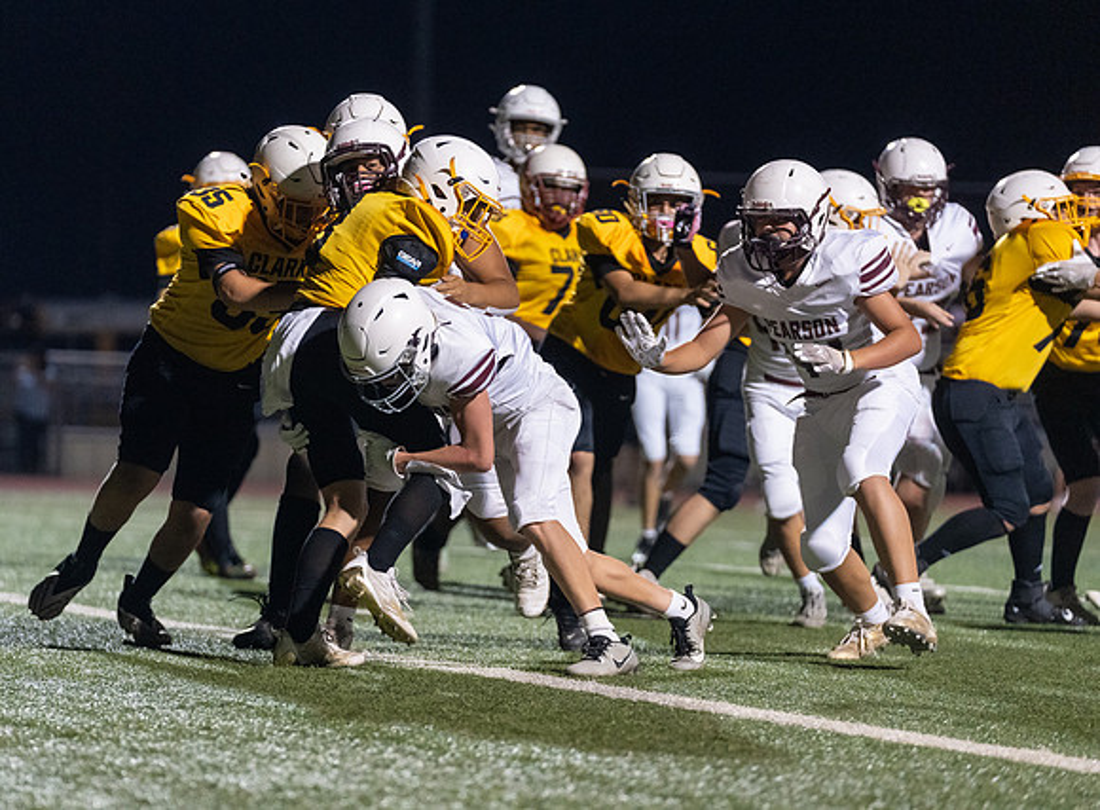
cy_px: 388
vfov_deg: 8.0
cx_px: 468
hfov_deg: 10.9
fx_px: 5761
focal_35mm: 182
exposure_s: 1/1000
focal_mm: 164
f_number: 3.2
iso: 6400
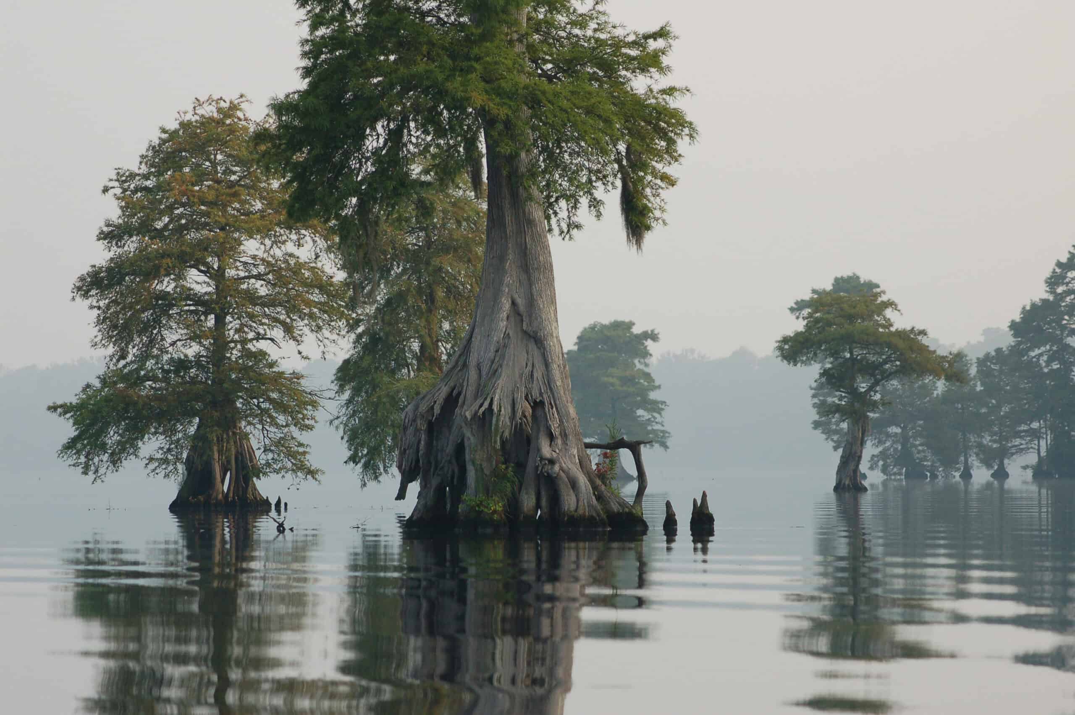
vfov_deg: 7.5
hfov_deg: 11.2
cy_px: 358
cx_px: 538
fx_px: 5460
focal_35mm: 183
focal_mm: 122
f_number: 5.6
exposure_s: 1/500
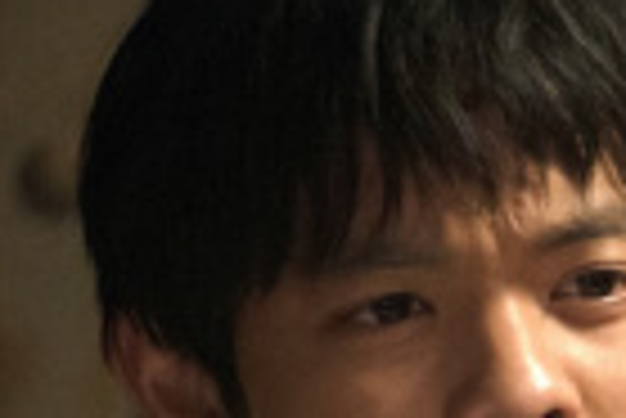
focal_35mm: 1147
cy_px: 971
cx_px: 1067
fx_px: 19966
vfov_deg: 1.2
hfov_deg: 1.8
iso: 2000
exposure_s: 1/80
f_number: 2.8
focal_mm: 200
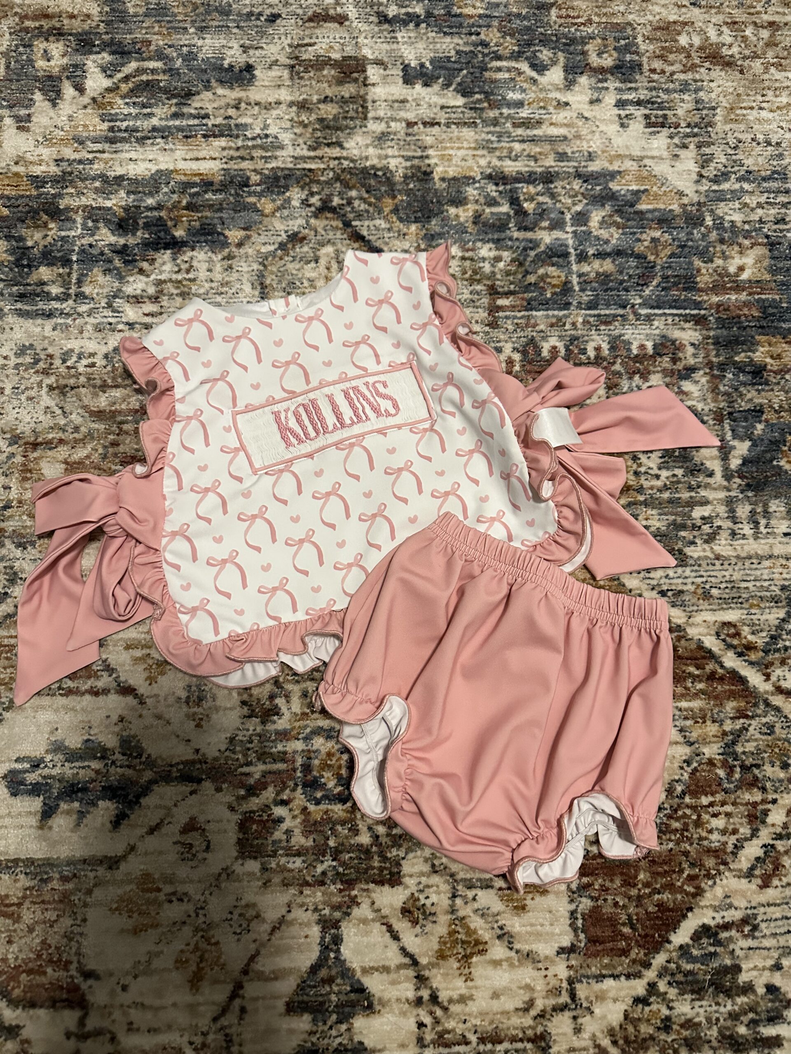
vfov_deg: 71.6
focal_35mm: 24
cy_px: 527
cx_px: 396
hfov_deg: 56.8
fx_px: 731
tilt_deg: -74.2
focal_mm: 6.86
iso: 1000
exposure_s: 1/60
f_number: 1.78
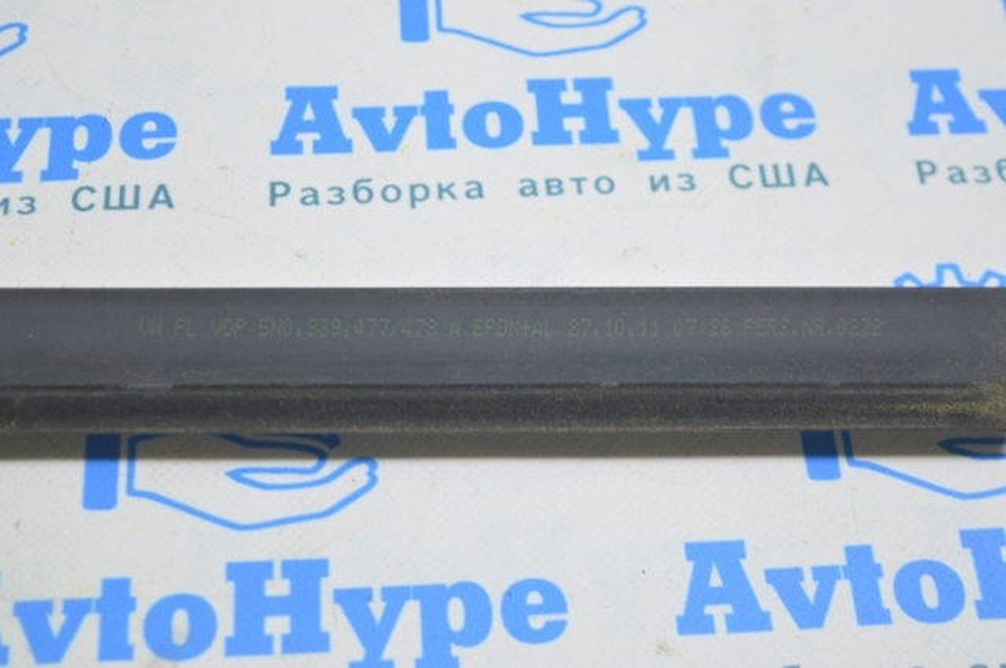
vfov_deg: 18.9
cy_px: 334
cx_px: 503
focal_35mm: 72
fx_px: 2009
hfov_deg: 28.1
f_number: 5.6
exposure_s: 1/20
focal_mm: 48
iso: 400
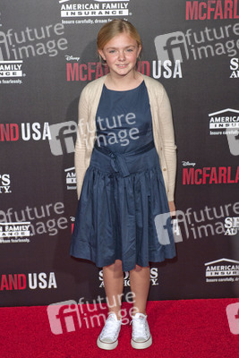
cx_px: 120
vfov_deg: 28.8
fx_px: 696
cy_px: 179
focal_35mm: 70
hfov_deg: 19.5
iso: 400
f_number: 4.5
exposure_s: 1/400
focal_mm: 70
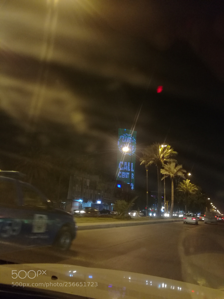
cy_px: 150
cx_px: 112
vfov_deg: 65.3
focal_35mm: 27
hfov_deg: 51.4
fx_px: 233
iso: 500
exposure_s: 1/25
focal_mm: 4.04
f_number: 2
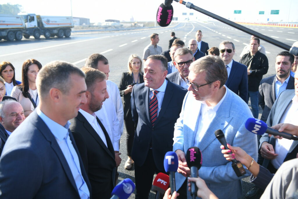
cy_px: 100
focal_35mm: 36
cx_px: 149
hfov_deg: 53.1
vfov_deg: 36.9
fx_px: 298
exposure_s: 1/500
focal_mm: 36
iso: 200
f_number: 4
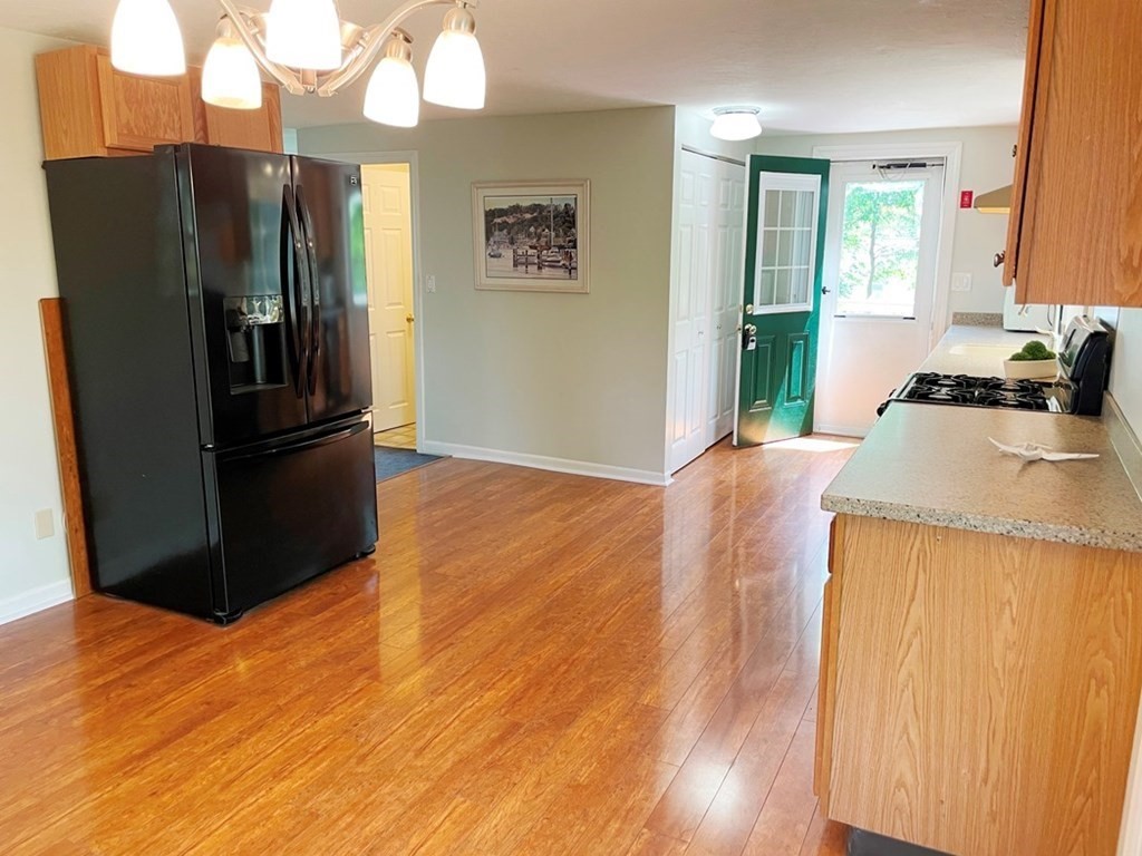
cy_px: 428
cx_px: 571
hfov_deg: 67.3
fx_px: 858
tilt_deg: -11.5
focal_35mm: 26
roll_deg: -0.5
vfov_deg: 53.1
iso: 80
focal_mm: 4.2
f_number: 1.6
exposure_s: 1/60
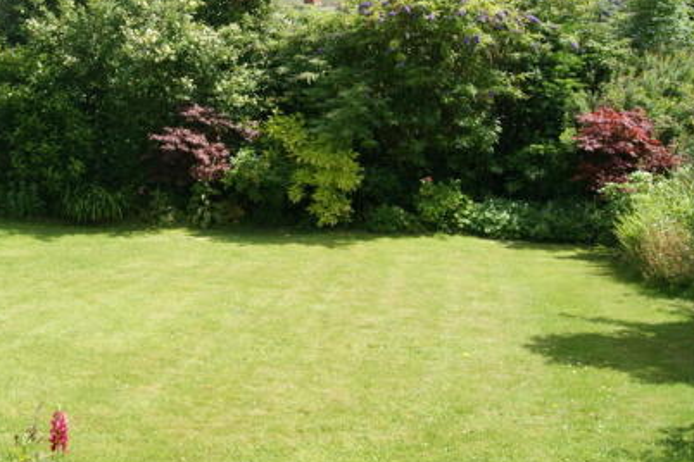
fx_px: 848
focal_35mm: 44
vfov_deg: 30.1
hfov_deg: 43.0
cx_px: 170
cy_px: 130
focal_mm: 18
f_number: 10
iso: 100
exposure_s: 1/80
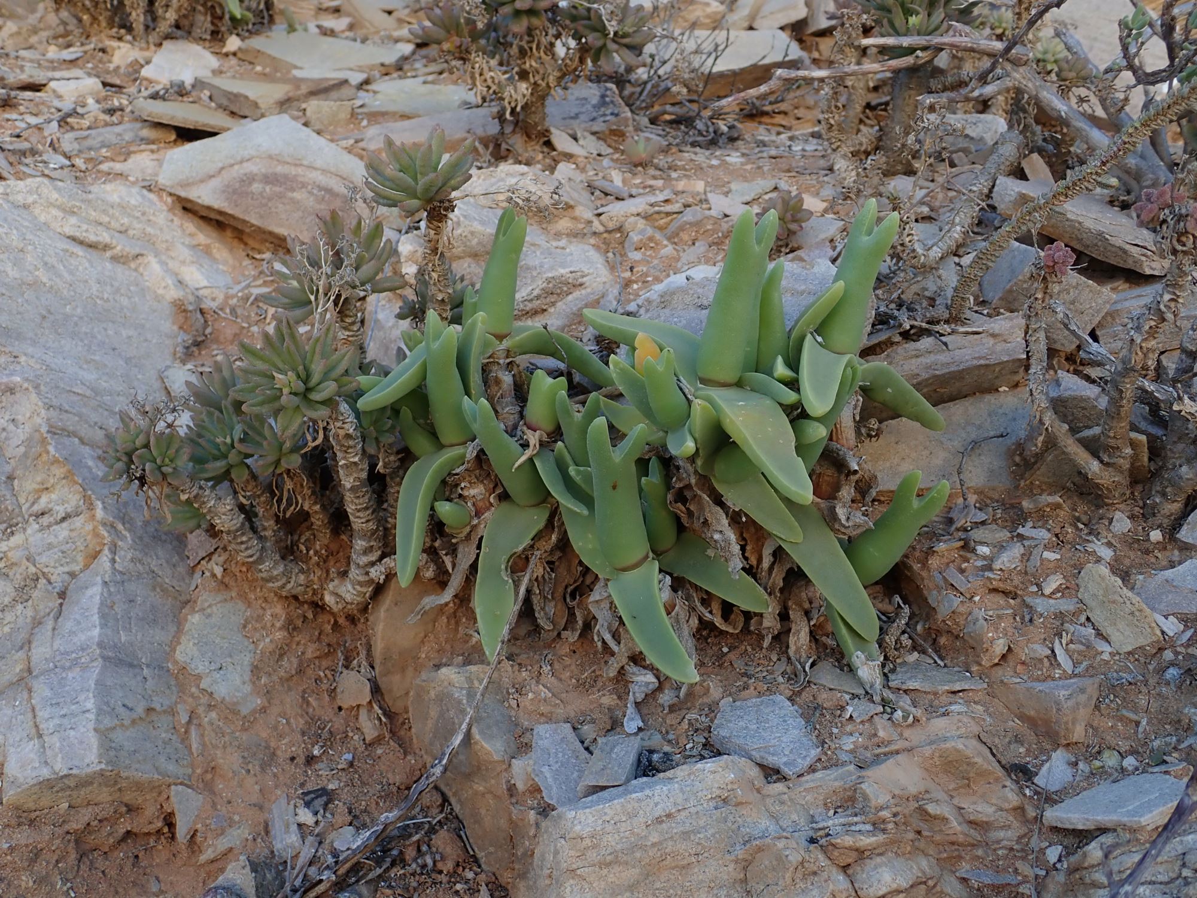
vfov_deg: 46.8
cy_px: 449
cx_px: 598
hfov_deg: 60.0
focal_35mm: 30
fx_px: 1037
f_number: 3.2
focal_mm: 5.5
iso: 100
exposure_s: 1/125
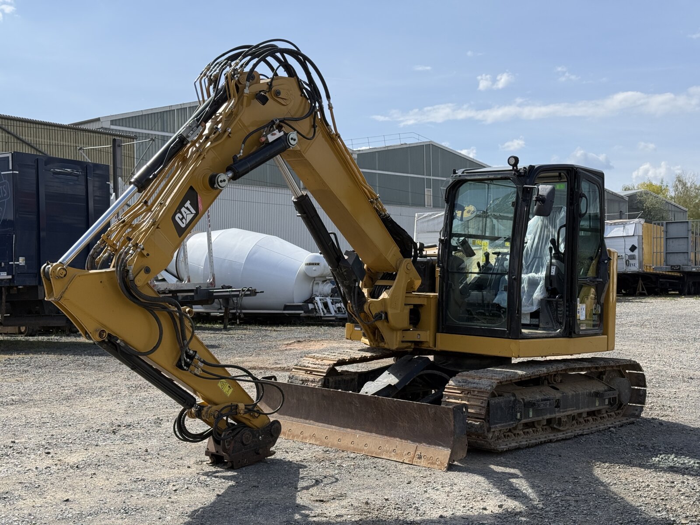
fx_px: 971
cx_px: 350
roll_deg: +1.6
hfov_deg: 39.7
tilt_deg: +1.4
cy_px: 262
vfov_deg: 30.3
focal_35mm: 48
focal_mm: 6.76
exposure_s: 1/4587
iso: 64
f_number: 1.78
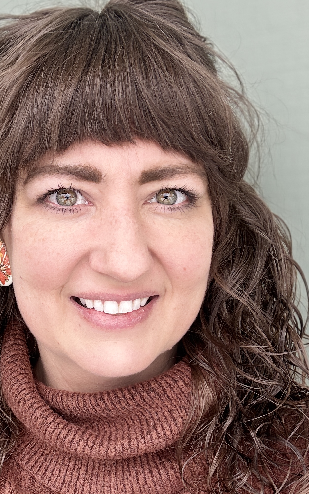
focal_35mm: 49
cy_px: 302
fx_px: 660
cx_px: 84
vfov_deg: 40.8
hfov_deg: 26.1
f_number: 1.9
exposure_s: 1/133
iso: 20
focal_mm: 2.69
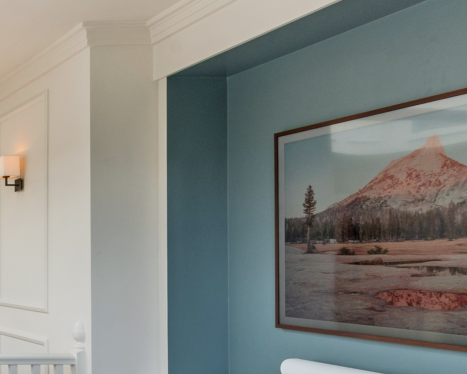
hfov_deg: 25.8
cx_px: -226
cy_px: 287
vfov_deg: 27.2
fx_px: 760
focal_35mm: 55
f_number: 10
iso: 200
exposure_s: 1/40
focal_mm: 16
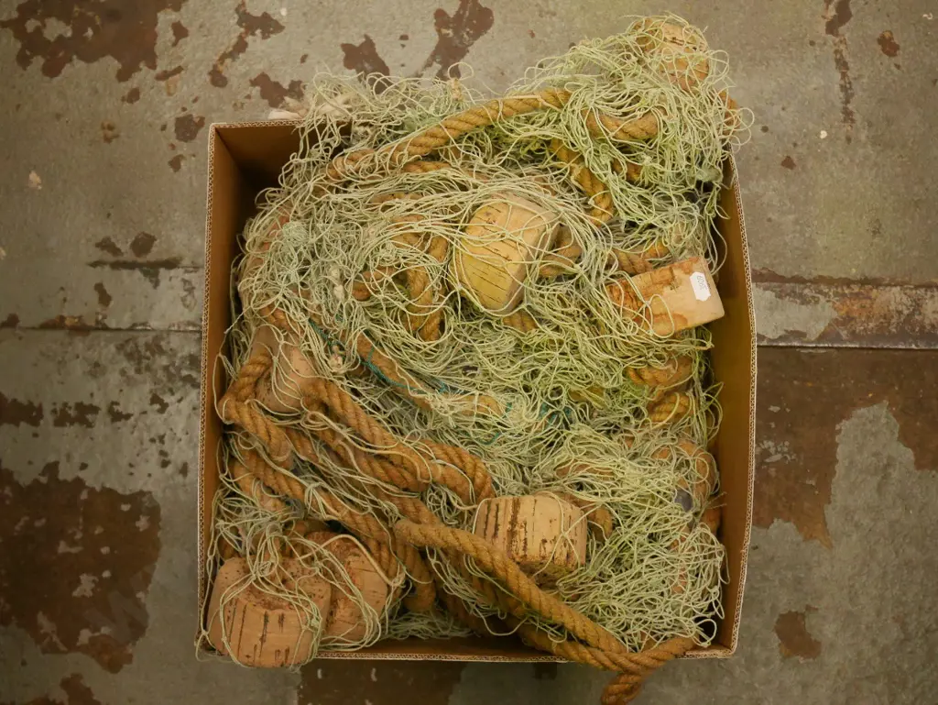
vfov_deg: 29.1
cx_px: 469
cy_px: 352
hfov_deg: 38.2
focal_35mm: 50
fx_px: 1356
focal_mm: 25
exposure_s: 1/200
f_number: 5.2
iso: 3200
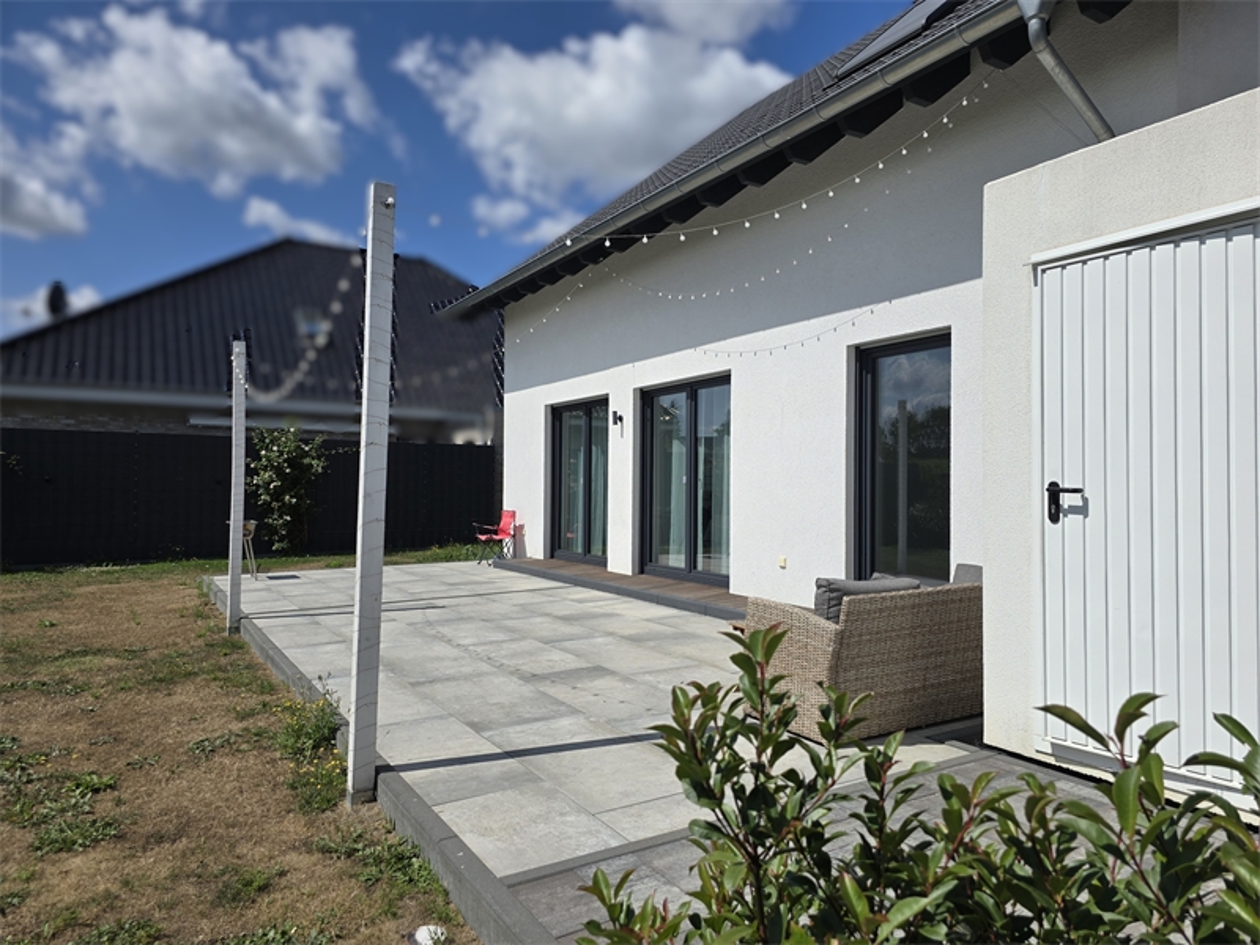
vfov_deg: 58.9
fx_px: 837
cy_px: 472
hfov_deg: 73.9
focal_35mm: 23
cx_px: 630
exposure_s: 1/1663
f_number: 1.7
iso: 12
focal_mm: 6.3
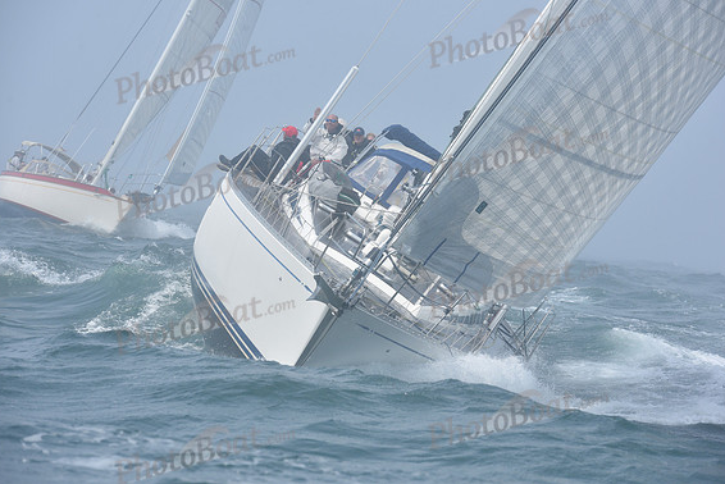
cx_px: 362
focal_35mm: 169
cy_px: 238
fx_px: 3405
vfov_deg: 8.1
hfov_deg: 12.2
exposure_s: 1/800
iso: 320
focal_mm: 165
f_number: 9
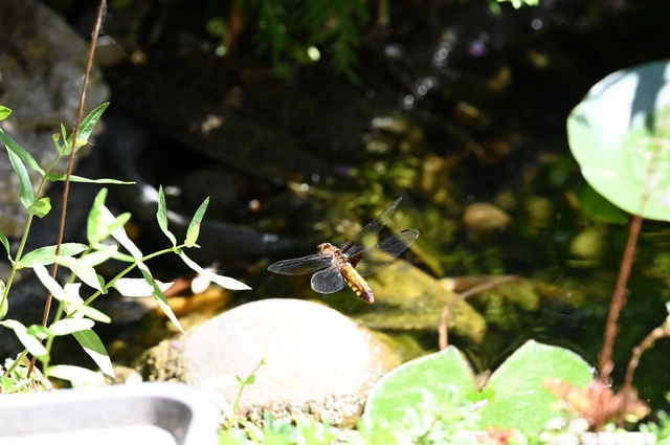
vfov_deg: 4.7
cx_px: 335
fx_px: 5390
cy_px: 222
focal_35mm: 290
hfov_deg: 7.1
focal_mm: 290
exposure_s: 1/6400
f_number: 10
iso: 20000
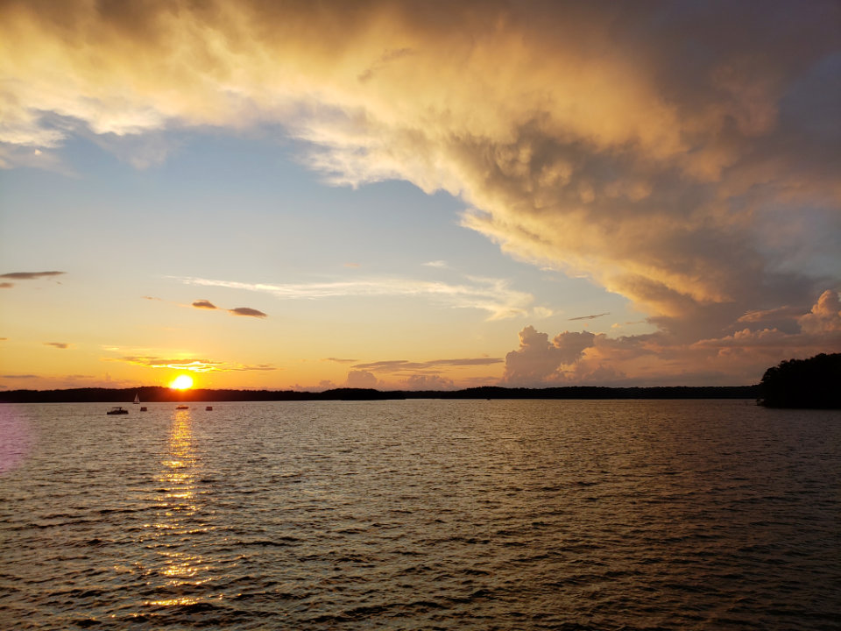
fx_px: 632
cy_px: 316
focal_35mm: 26
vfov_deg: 53.1
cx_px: 420
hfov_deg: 67.3
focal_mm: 4.3
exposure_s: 1/744
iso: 50
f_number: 2.4
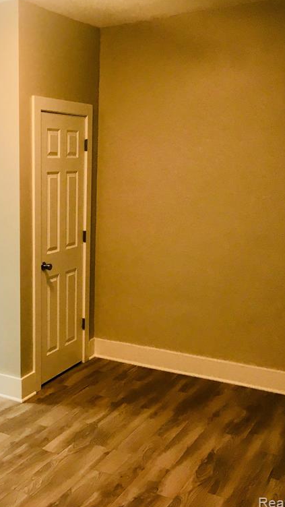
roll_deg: +1.1
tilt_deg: -9.9
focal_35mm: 43
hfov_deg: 25.9
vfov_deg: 47.4
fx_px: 578
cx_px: -18
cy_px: 255
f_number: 2.2
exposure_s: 1/30
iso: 50
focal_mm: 4.15
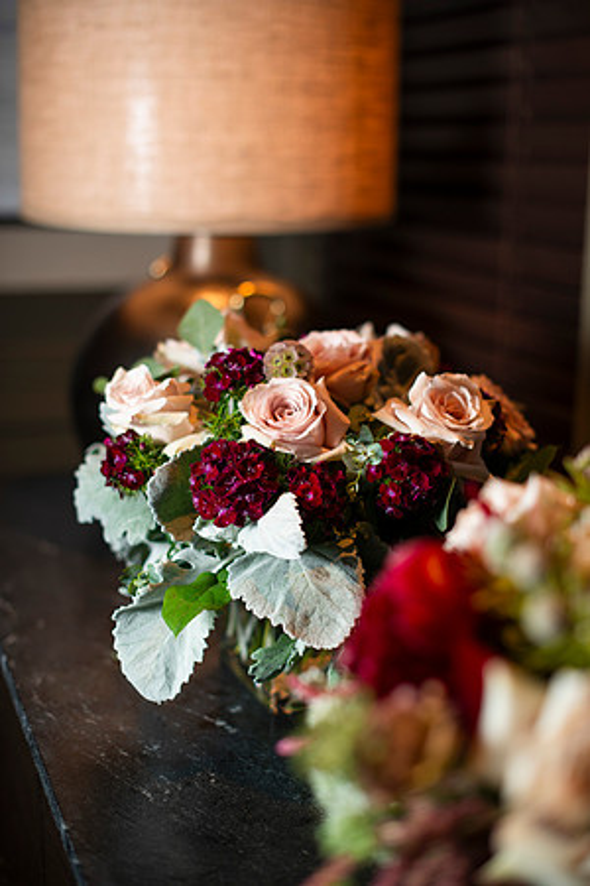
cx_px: 295
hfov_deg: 27.0
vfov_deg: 39.6
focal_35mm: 50
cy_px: 443
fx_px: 1229
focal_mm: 50
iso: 200
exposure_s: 1/200
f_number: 2
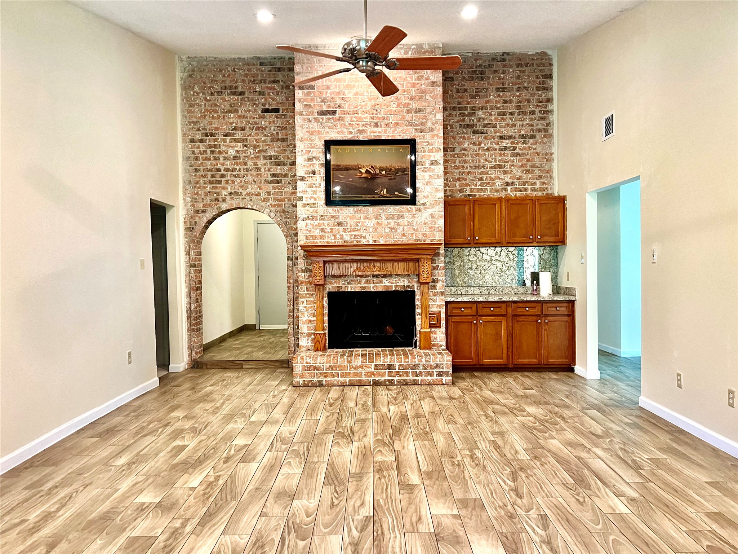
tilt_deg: -0.5
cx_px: 369
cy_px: 277
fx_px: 554
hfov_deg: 67.3
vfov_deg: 53.1
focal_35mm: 26
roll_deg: +0.3
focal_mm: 5.7
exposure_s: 1/60
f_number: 1.5
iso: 250
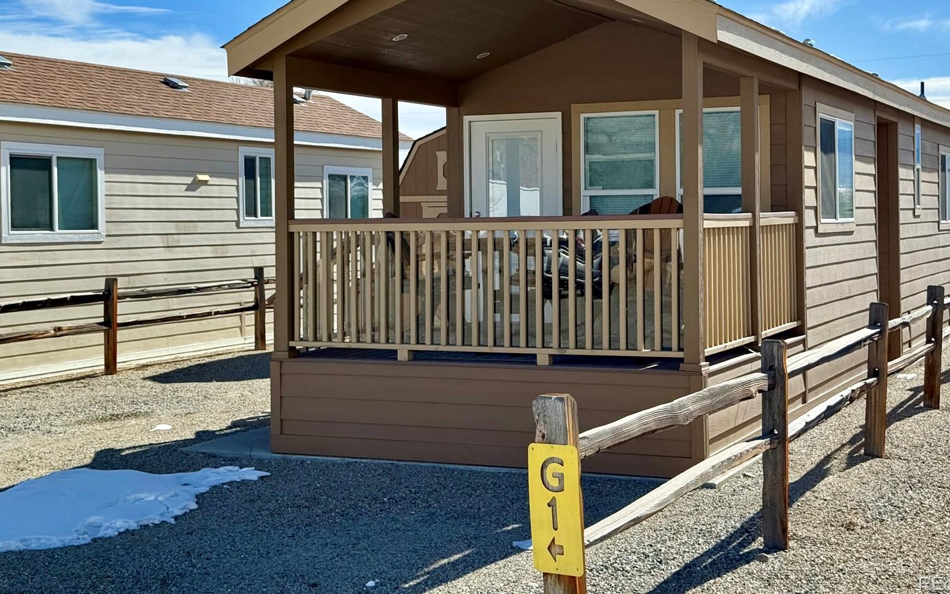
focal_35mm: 55
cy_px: 212
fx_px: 1424
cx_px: 509
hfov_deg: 36.9
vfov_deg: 23.5
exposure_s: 1/5587
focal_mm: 6.76
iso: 100
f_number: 1.78
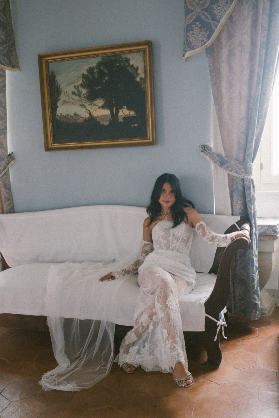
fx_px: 407
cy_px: 209
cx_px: 140
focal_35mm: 35
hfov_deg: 37.9
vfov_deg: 54.4
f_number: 3.6
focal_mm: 23
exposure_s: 1/320
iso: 6400
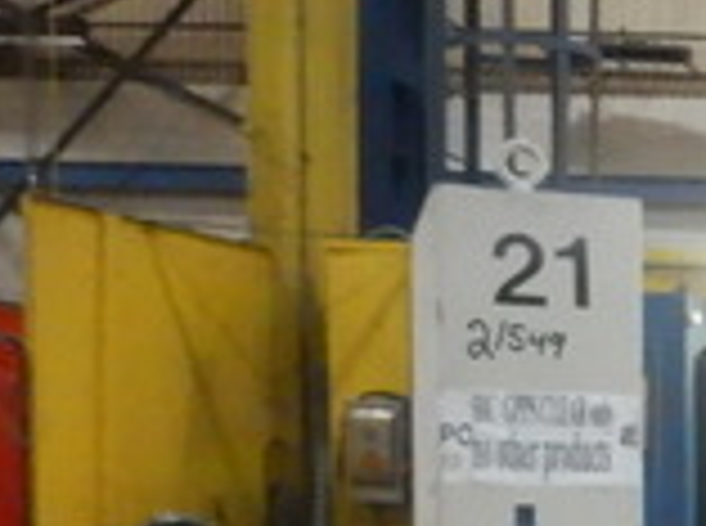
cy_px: 652
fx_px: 1872
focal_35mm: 92
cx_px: 1241
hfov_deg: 17.6
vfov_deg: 15.4
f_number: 2.8
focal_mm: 4.3
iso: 1600
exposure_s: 1/200
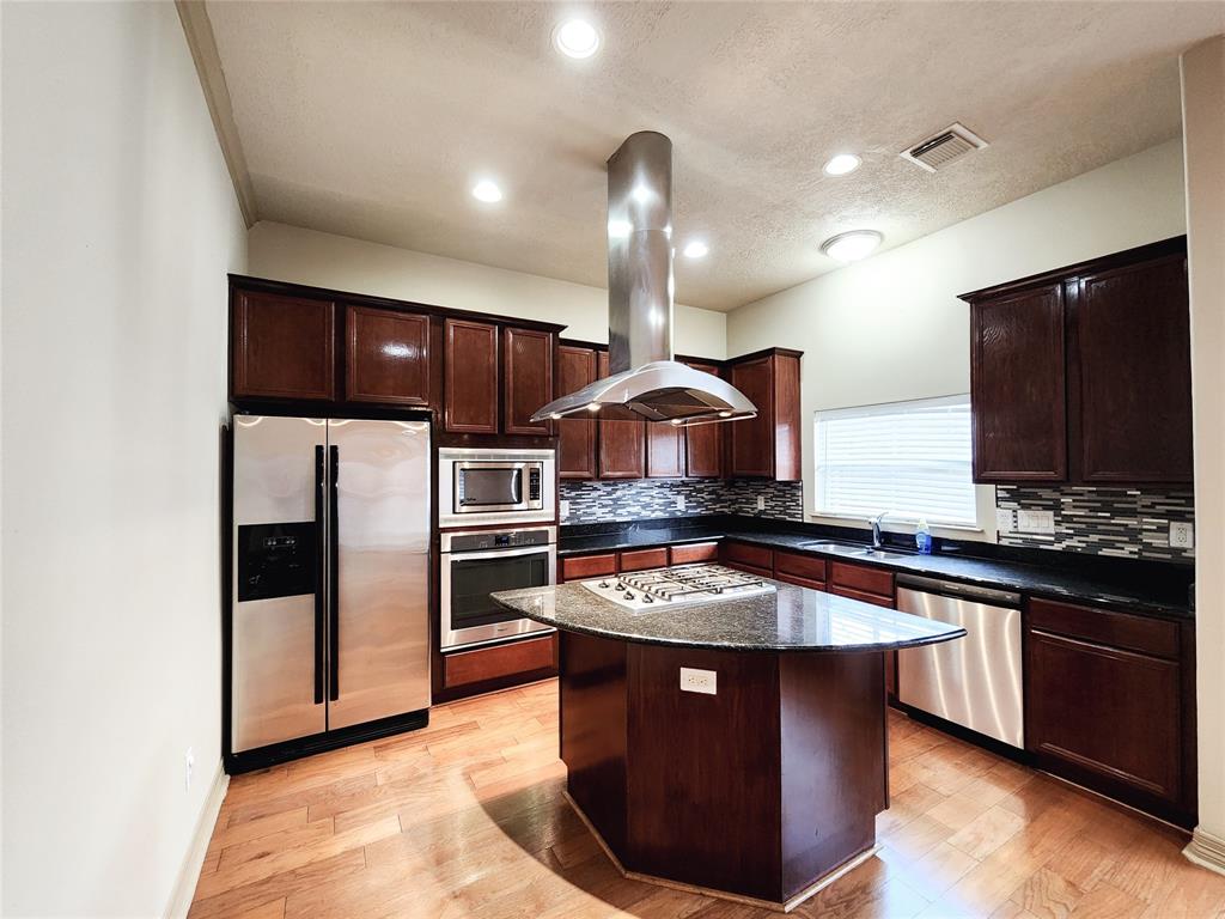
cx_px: 612
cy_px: 460
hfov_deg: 106.2
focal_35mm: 13
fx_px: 460
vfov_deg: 89.9
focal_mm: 2.2
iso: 400
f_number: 2.2
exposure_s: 1/40
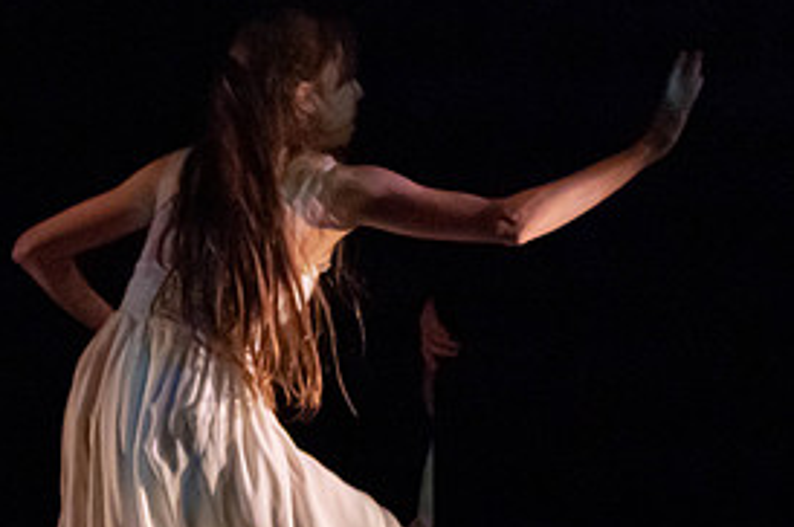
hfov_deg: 1.9
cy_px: 229
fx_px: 23858
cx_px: 23
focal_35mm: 1083
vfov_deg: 1.3
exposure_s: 1/320
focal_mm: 400
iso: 6400
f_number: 5.6
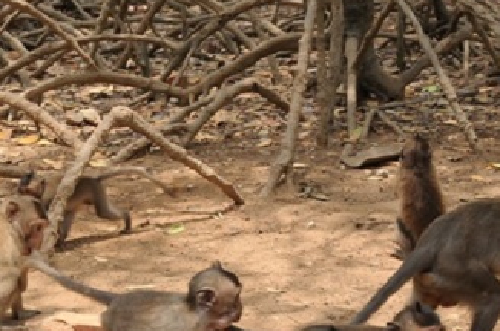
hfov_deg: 17.6
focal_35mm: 116
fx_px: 1608
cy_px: 190
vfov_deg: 11.8
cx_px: 167
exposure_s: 1/125
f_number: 11
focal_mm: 36
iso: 400
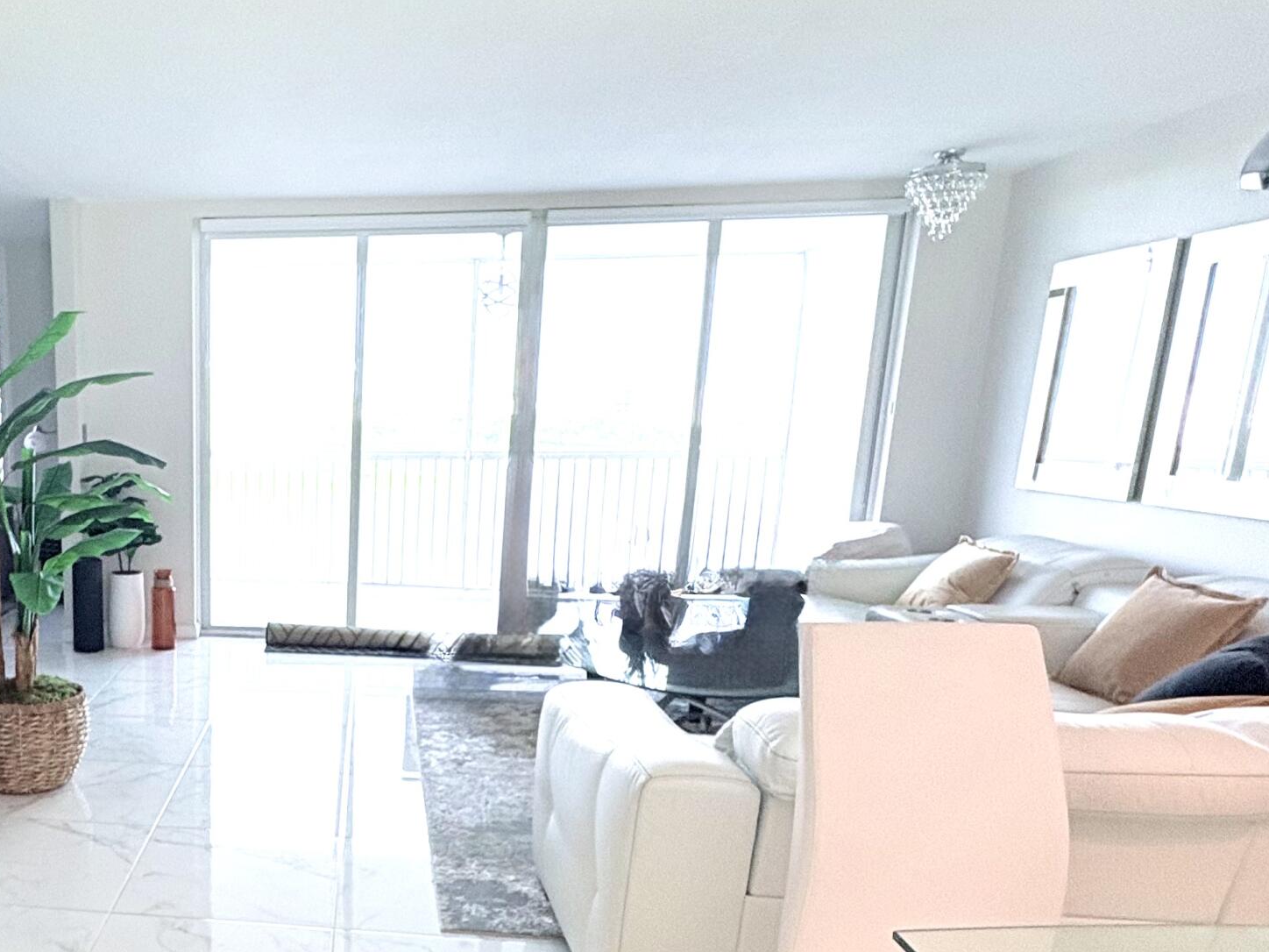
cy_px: 635
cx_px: 215
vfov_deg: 47.4
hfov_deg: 56.2
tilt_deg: -11.0
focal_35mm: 29
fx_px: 1063
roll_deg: +0.7
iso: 250
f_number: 2.2
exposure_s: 1/120
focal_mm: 2.22
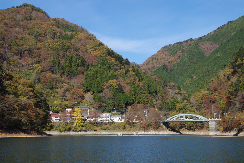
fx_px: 366
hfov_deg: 36.9
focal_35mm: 54
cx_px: 122
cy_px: 82
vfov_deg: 25.1
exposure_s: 1/125
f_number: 10
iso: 100
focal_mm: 36
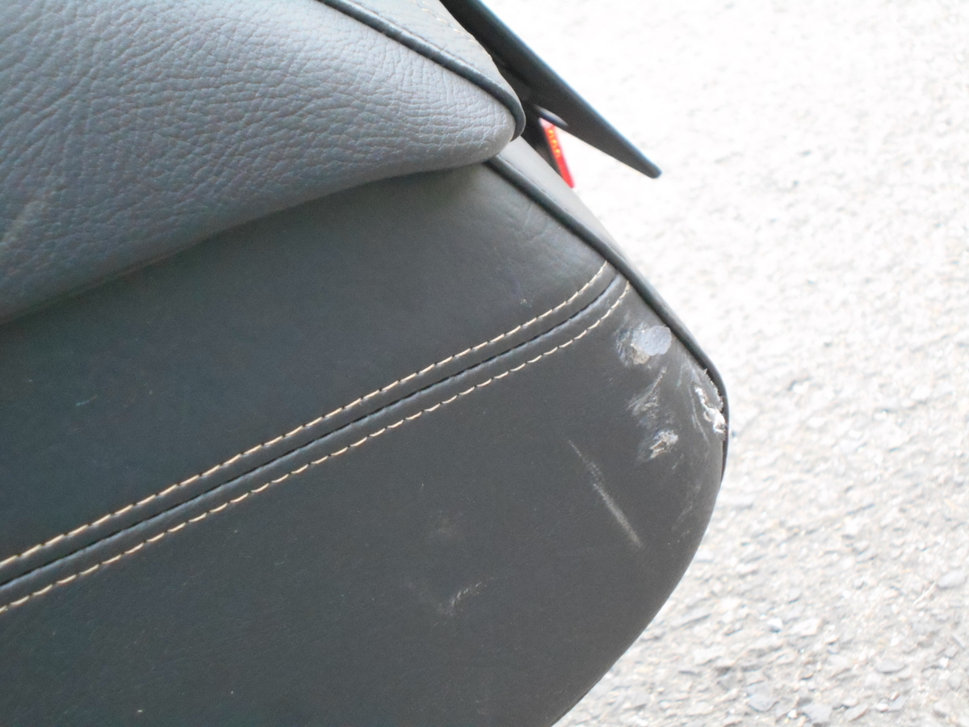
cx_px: 484
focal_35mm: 76
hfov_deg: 25.7
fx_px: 2127
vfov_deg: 19.4
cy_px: 364
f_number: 5.8
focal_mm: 13.5
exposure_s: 1/200
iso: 800
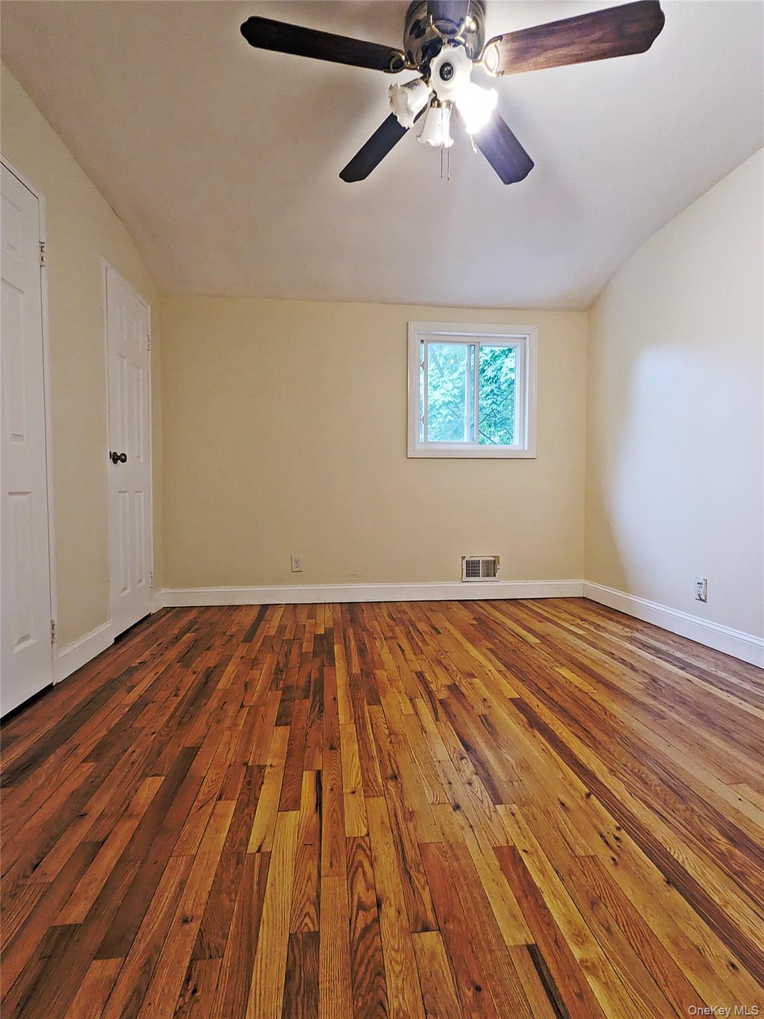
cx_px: 382
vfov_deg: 94.5
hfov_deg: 78.1
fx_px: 471
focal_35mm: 16
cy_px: 510
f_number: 2.2
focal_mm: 2.22
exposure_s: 1/24
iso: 198
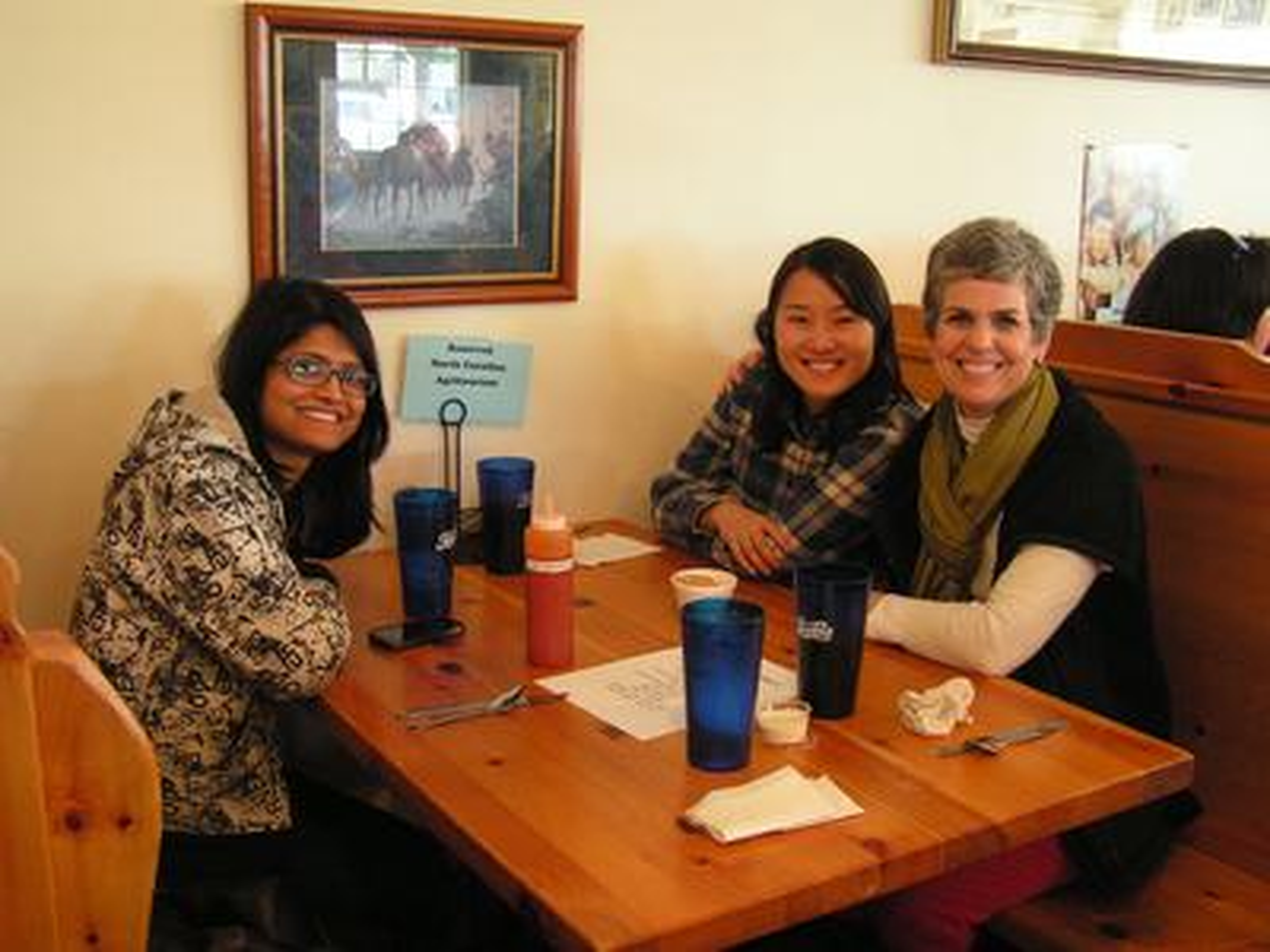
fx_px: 1394
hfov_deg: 49.0
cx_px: 635
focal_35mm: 38
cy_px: 476
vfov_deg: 37.7
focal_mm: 6.3
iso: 200
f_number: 2.8
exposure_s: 1/15
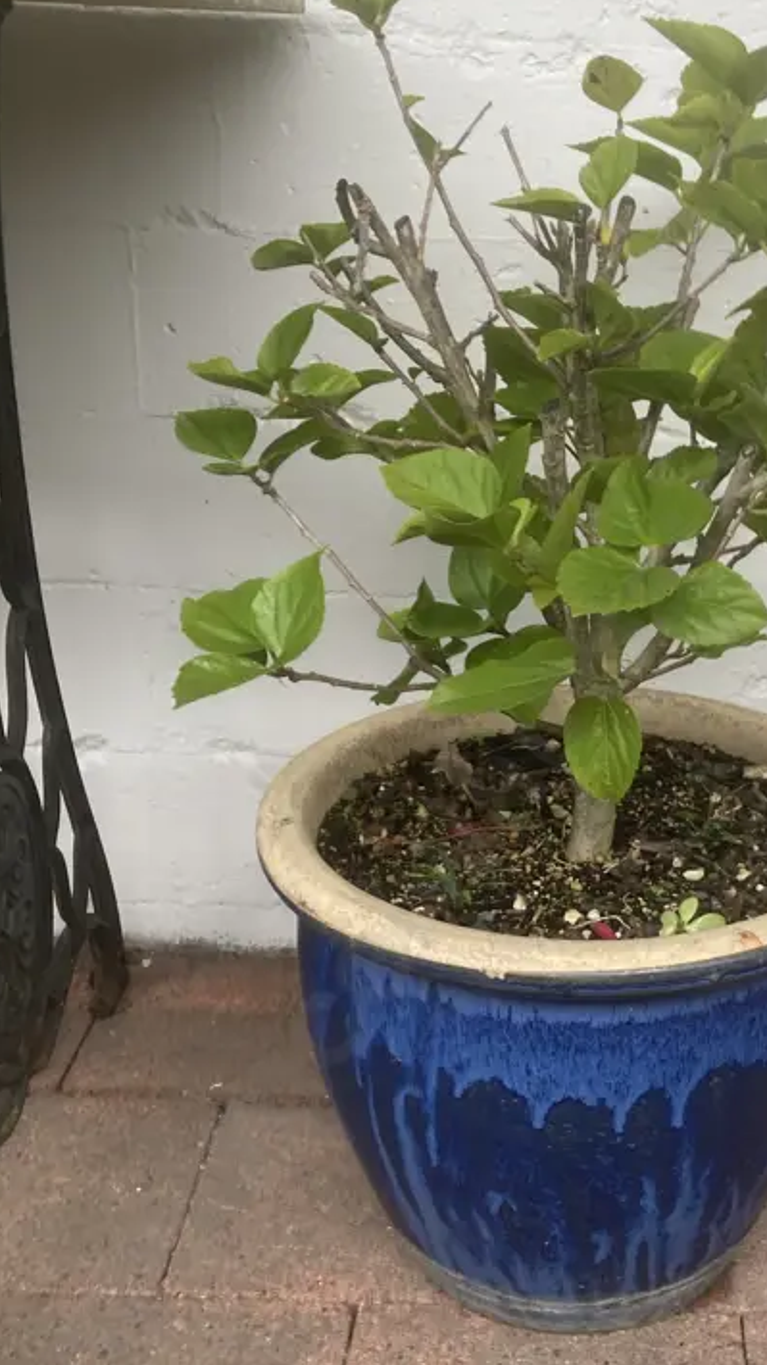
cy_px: 659
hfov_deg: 26.6
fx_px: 1592
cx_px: 602
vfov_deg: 46.4
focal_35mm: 44
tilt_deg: -19.7
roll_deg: -1.4
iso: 40
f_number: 1.8
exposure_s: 1/121
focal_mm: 3.99
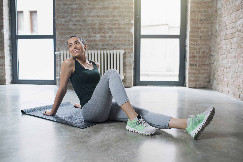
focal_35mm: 35
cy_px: 81
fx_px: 236
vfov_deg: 37.9
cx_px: 122
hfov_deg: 54.4
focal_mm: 35
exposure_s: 1/50
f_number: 2.8
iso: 400
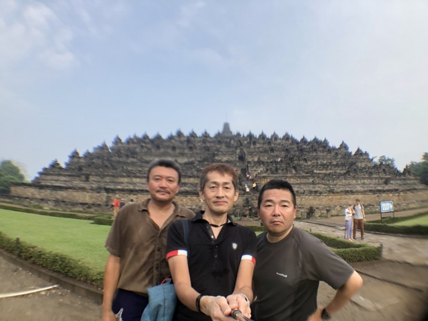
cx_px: 214
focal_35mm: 32
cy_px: 160
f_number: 2.2
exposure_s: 1/267
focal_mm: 2.87
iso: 20
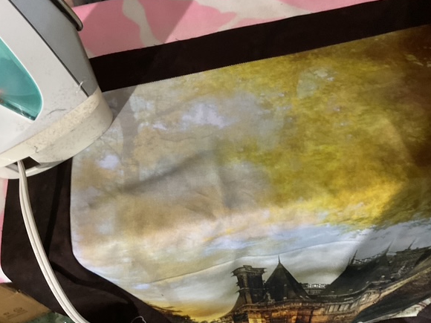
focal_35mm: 32
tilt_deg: -55.2
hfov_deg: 56.8
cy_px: 146
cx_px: 218
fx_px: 398
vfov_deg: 44.1
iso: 320
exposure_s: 1/30
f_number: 1.8
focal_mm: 3
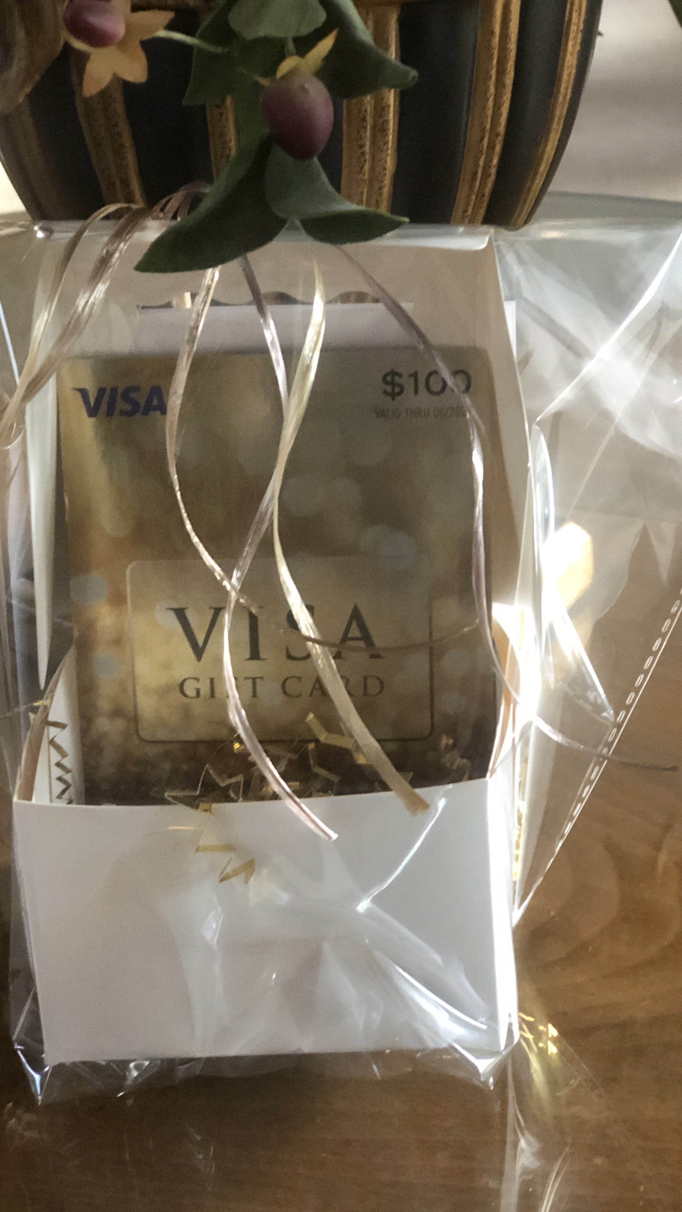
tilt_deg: -30.7
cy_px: 605
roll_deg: +1.8
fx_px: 2025
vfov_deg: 33.3
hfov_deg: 19.1
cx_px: 299
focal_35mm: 63
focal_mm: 6.6
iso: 800
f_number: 2.8
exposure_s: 1/30
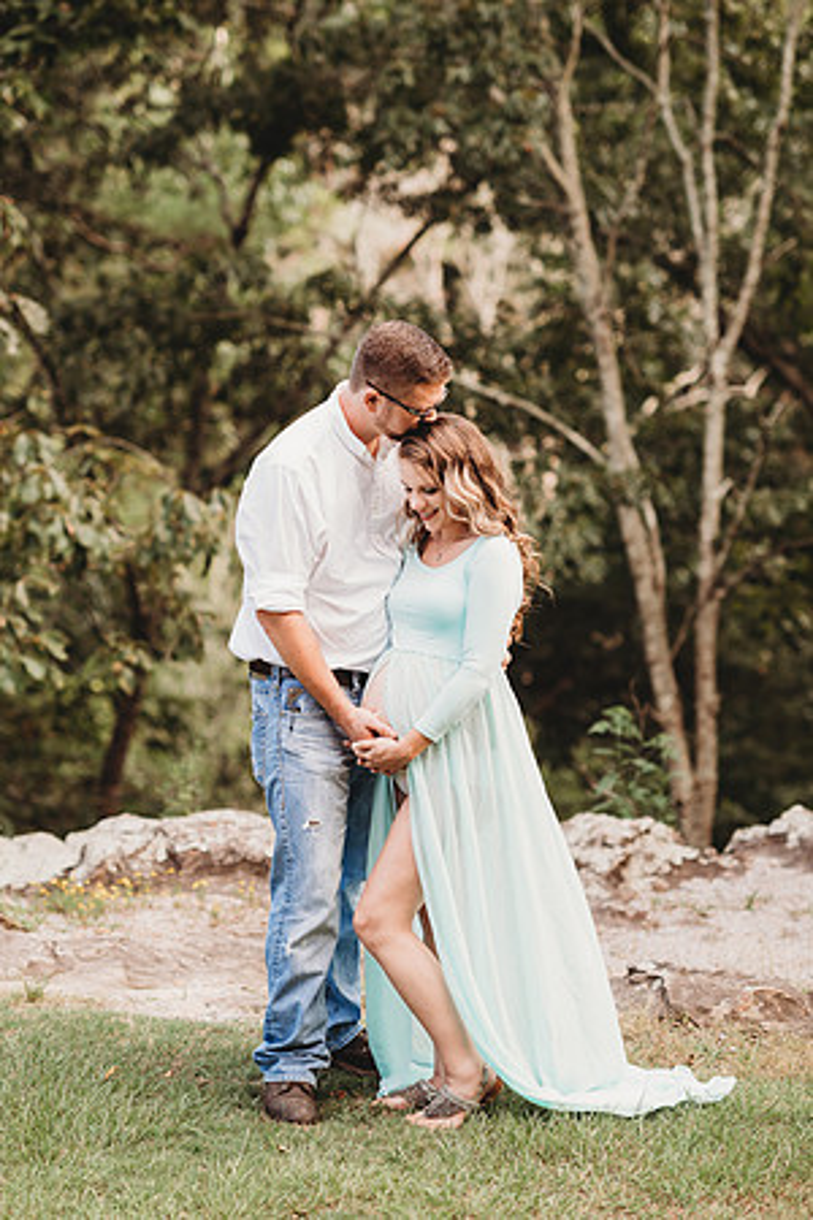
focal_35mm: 85
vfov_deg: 23.9
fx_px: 2879
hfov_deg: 16.1
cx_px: 406
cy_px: 610
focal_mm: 85
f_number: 2.5
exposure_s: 1/200
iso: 160
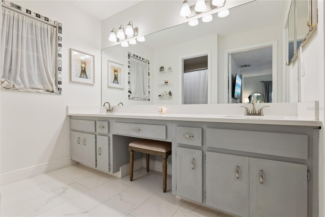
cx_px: 162
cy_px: 108
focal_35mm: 17
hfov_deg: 93.3
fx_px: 153
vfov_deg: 70.4
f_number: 9
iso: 800
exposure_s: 1/50
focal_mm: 17
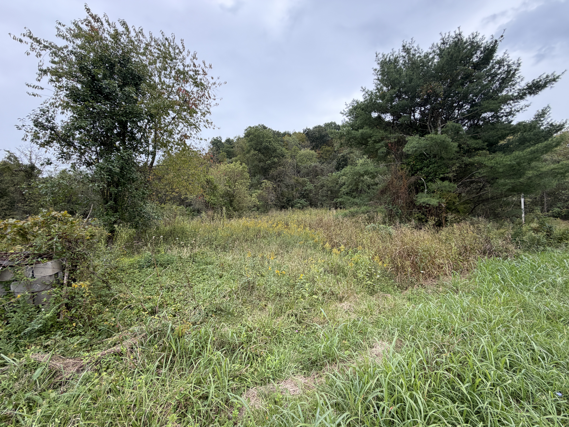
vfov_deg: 85.7
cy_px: 214
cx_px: 284
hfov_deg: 102.1
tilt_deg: +5.5
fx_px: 230
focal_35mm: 14
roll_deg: +3.5
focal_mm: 2.22
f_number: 2.2
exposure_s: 1/353
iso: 50
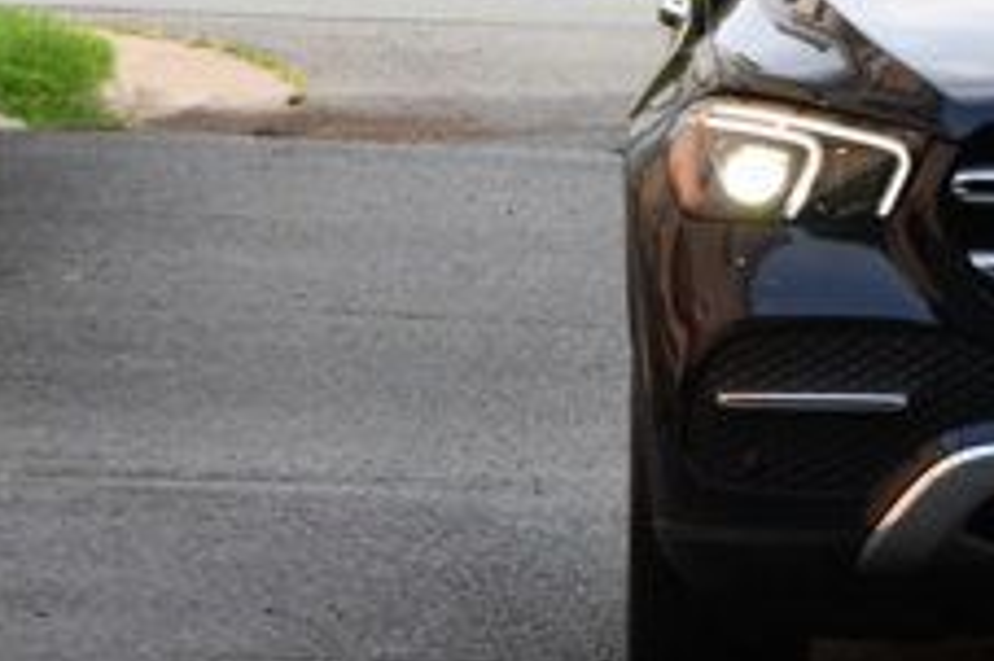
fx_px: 10733
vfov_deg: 3.5
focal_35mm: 389
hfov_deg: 5.3
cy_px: -7
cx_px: 1287
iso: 200
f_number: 7.1
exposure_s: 1/250
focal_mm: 92
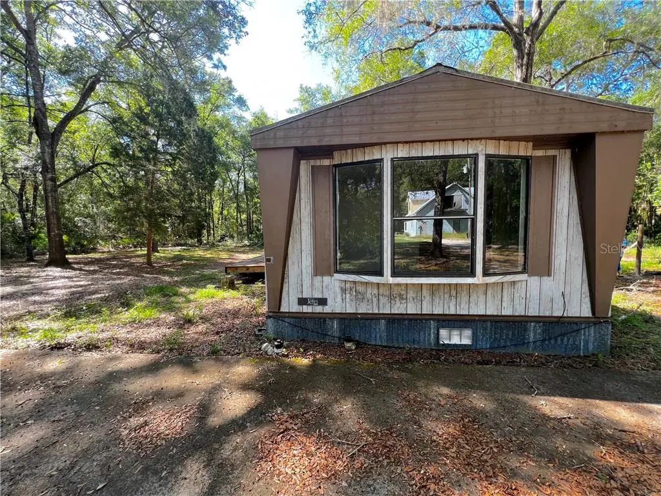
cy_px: 248
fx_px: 248
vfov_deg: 89.9
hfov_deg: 106.2
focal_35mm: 13
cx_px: 330
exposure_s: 1/122
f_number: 1.8
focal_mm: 1.57
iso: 40
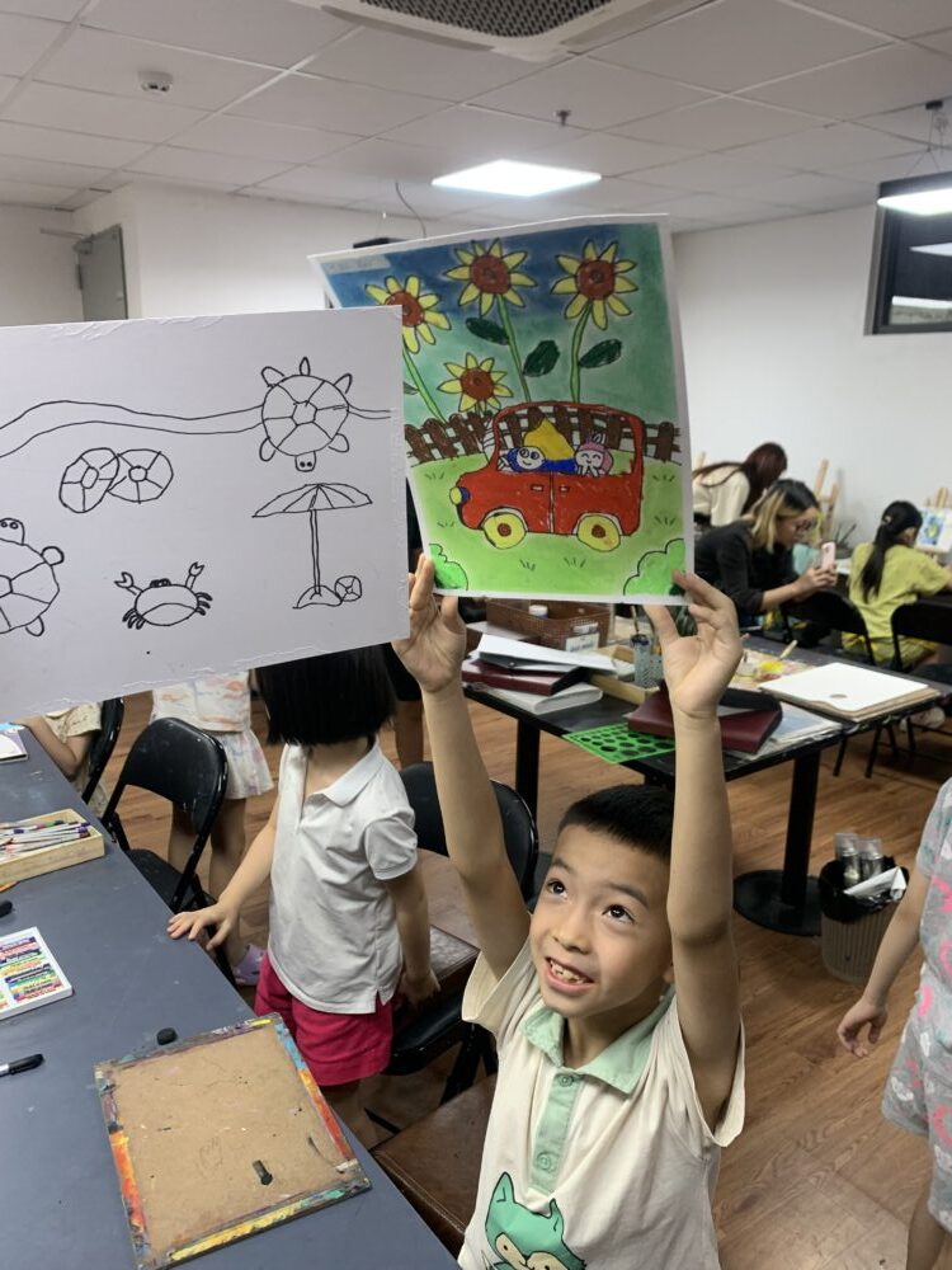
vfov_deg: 67.3
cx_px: 476
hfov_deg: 53.1
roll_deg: -0.6
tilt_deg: -13.1
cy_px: 635
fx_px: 953
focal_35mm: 26
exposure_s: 1/110
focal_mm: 4.25
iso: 100
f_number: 1.8
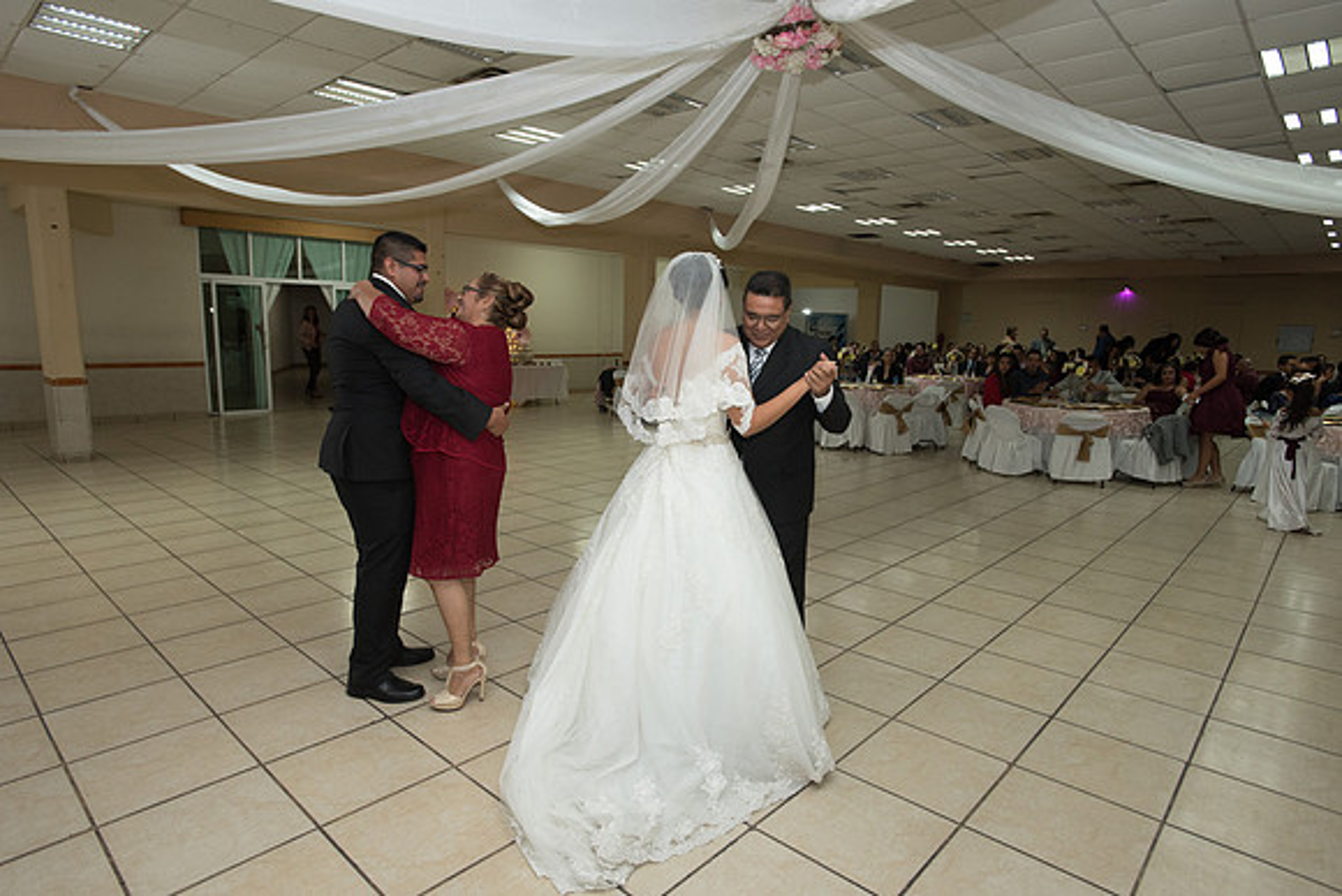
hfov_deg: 84.0
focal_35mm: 20
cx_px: 671
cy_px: 448
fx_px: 746
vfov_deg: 62.0
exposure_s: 1/100
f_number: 3.5
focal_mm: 20
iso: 1600
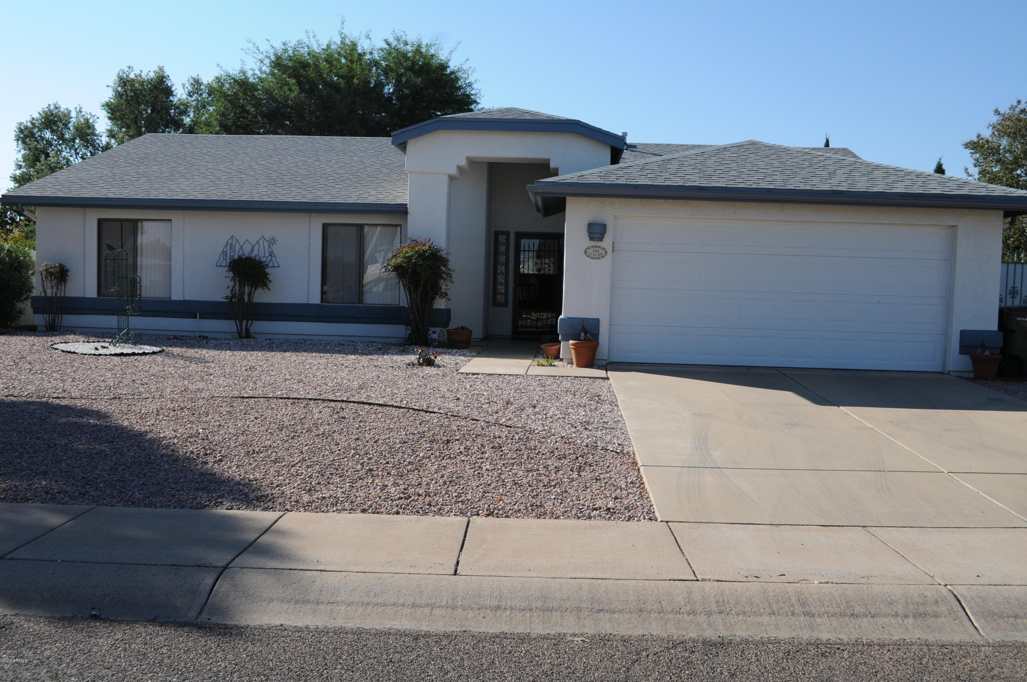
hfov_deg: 57.3
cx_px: 514
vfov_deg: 39.9
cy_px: 341
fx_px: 940
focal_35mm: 33
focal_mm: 22
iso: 320
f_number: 7.1
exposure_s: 1/1000
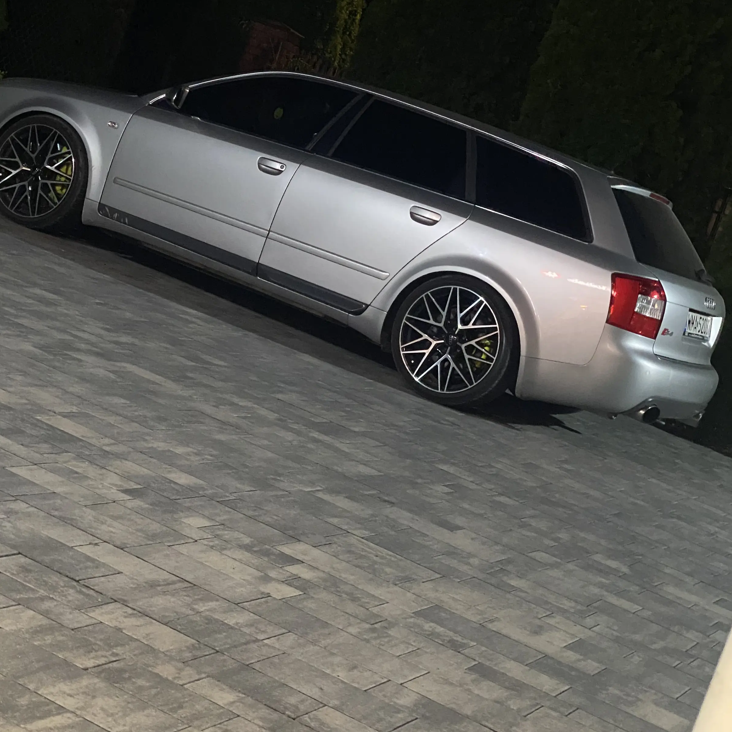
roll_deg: -18.9
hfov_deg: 22.4
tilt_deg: -2.1
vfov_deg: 22.4
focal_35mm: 77
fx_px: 1842
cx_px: 282
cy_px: 236
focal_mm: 6
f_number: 2
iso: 1000
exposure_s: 1/25
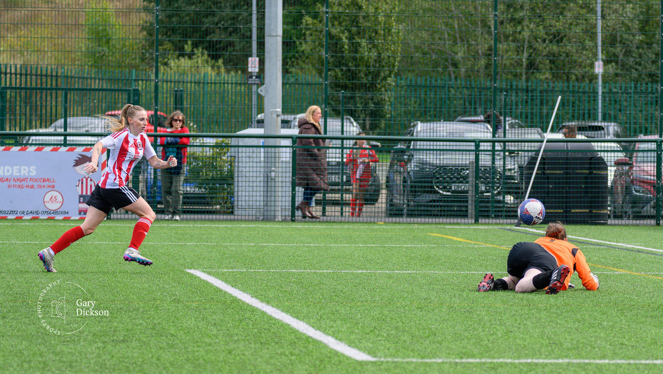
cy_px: 187
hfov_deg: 7.6
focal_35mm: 282
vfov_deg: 4.3
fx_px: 4958
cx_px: 556
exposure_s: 1/1600
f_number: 4.8
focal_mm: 140
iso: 640
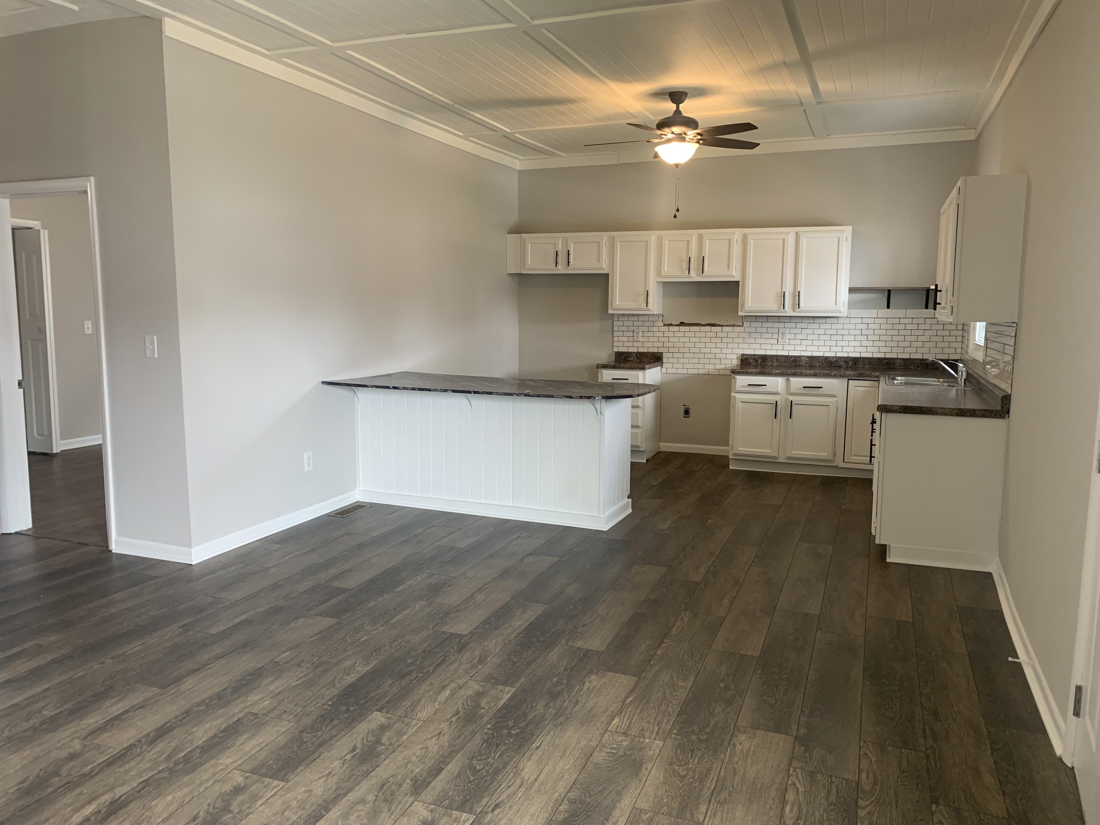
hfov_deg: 67.3
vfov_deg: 53.1
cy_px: 412
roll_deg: -0.5
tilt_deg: -7.2
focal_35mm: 26
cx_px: 550
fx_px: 826
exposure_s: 1/60
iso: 200
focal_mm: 4.25
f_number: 1.8
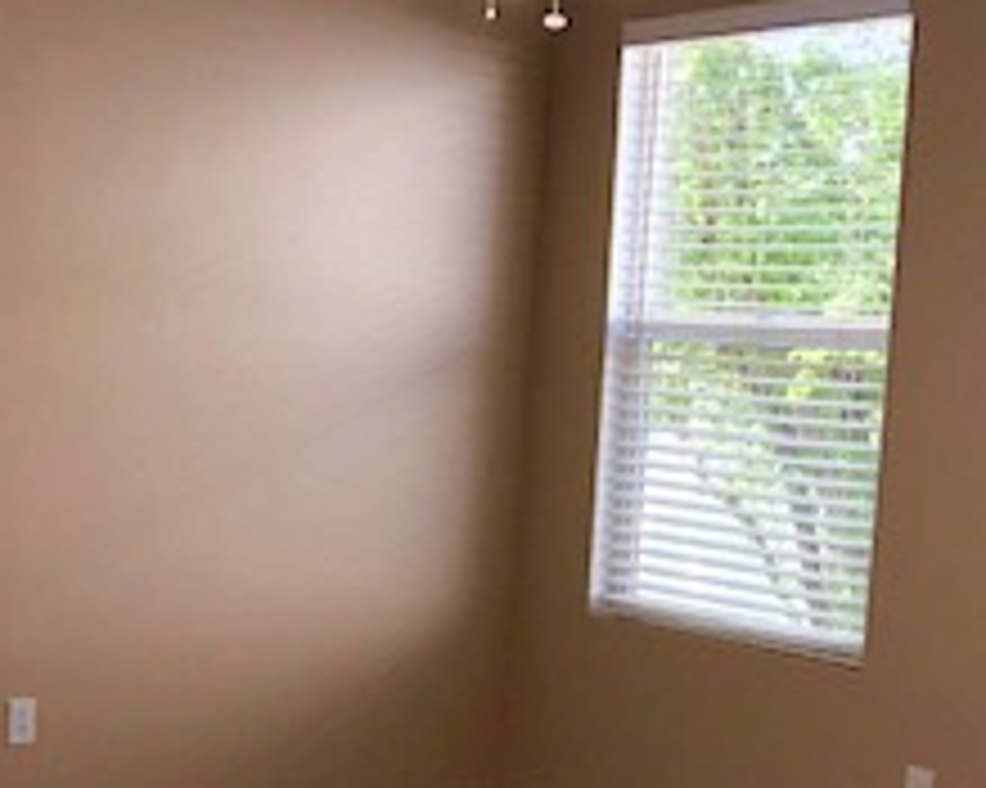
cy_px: 621
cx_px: -144
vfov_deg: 19.0
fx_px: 2334
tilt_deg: -7.5
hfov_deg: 22.3
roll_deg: -1.7
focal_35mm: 80
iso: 20
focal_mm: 4
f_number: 1.8
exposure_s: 1/257
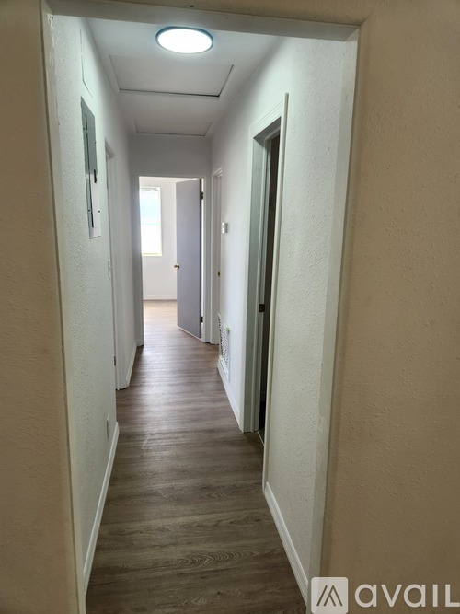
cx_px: 230
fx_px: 408
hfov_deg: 58.9
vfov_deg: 73.9
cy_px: 307
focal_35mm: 23
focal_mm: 5.4
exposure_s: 1/180
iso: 100
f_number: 1.8
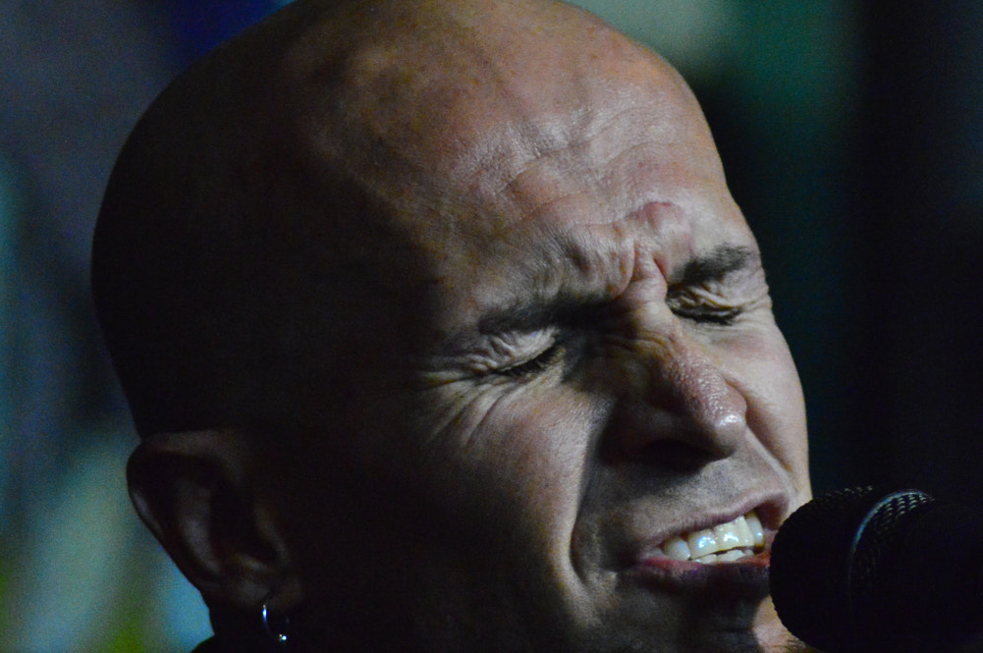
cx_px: 700
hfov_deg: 5.5
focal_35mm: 372
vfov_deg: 3.7
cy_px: 484
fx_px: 10140
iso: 6400
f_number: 4.5
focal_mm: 155
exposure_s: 1/80
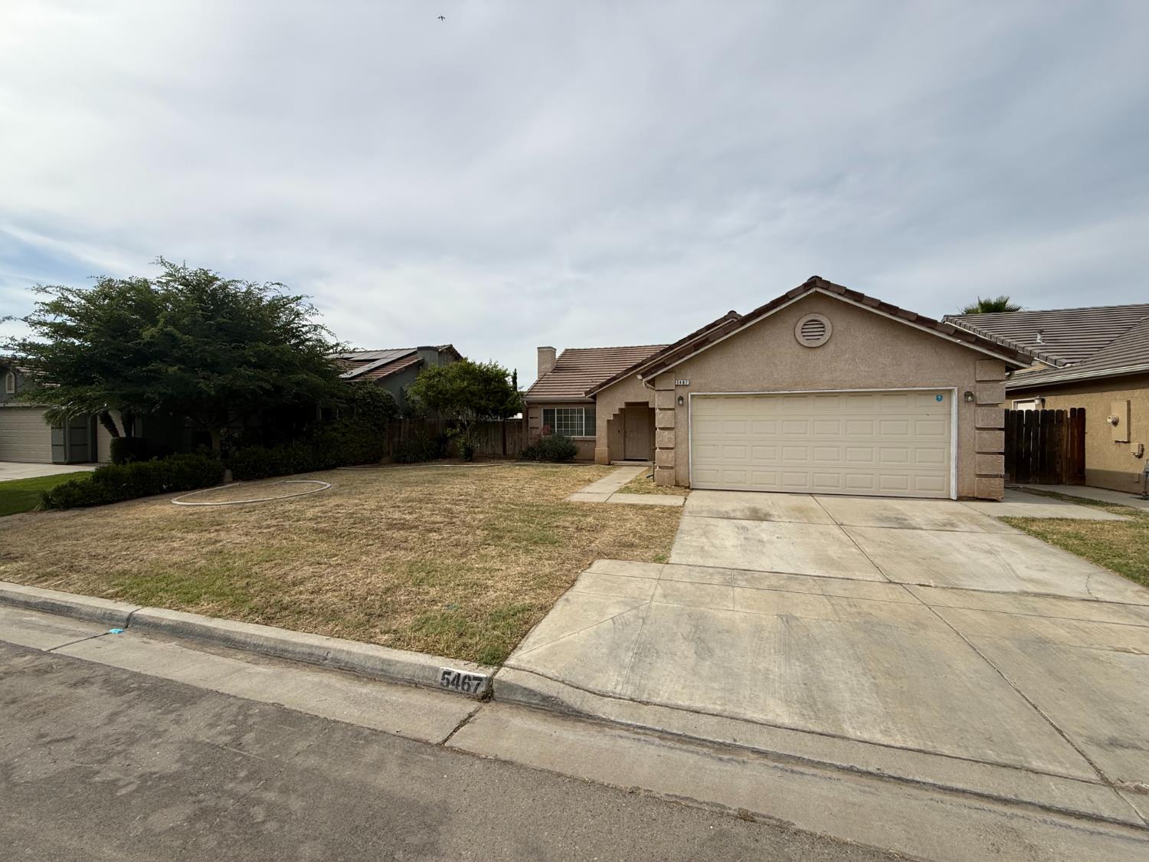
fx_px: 465
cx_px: 574
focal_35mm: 14
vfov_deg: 85.7
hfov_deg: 102.1
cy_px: 431
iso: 50
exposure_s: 1/2976
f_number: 2.2
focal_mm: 2.22
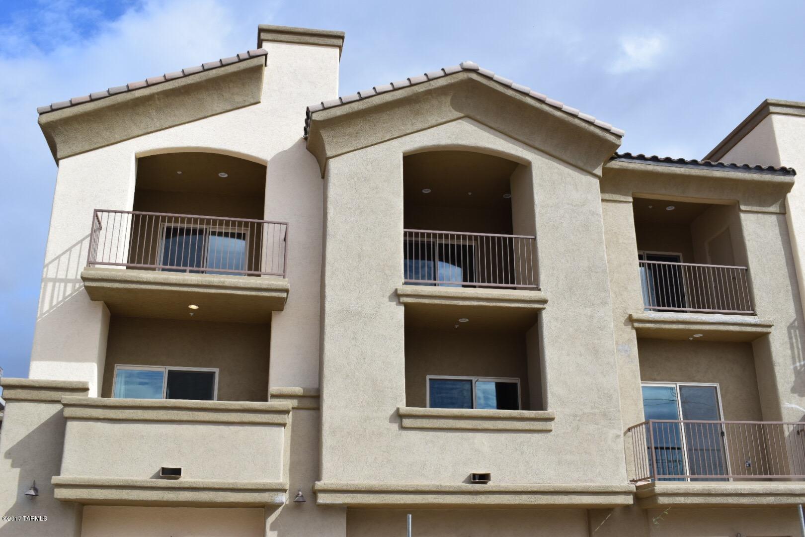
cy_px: 268
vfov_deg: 35.5
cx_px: 402
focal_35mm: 38
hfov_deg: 51.3
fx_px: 838
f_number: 9
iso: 200
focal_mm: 25
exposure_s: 1/320
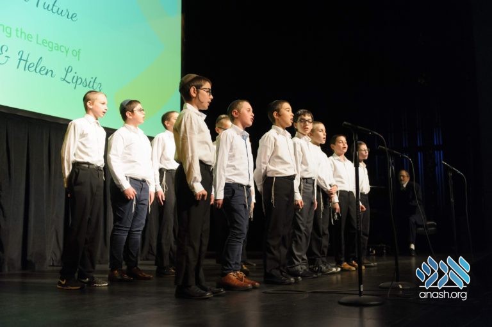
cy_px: 164
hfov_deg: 48.5
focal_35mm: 40
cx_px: 246
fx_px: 546
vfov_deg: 33.4
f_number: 2.8
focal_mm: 40
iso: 2500
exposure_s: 1/100
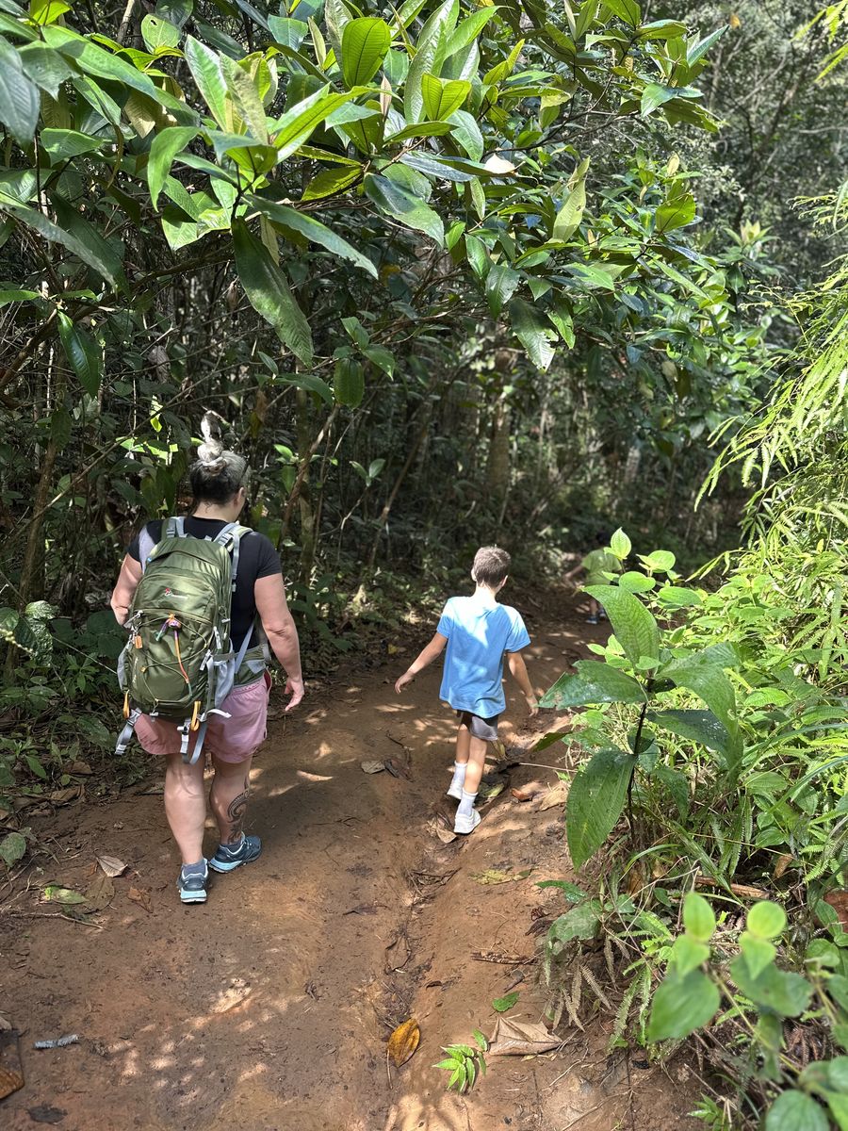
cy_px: 566
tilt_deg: -17.5
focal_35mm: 24
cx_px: 424
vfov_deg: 71.6
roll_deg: -2.0
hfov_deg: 56.8
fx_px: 784
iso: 64
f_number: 1.78
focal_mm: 6.86
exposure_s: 1/121
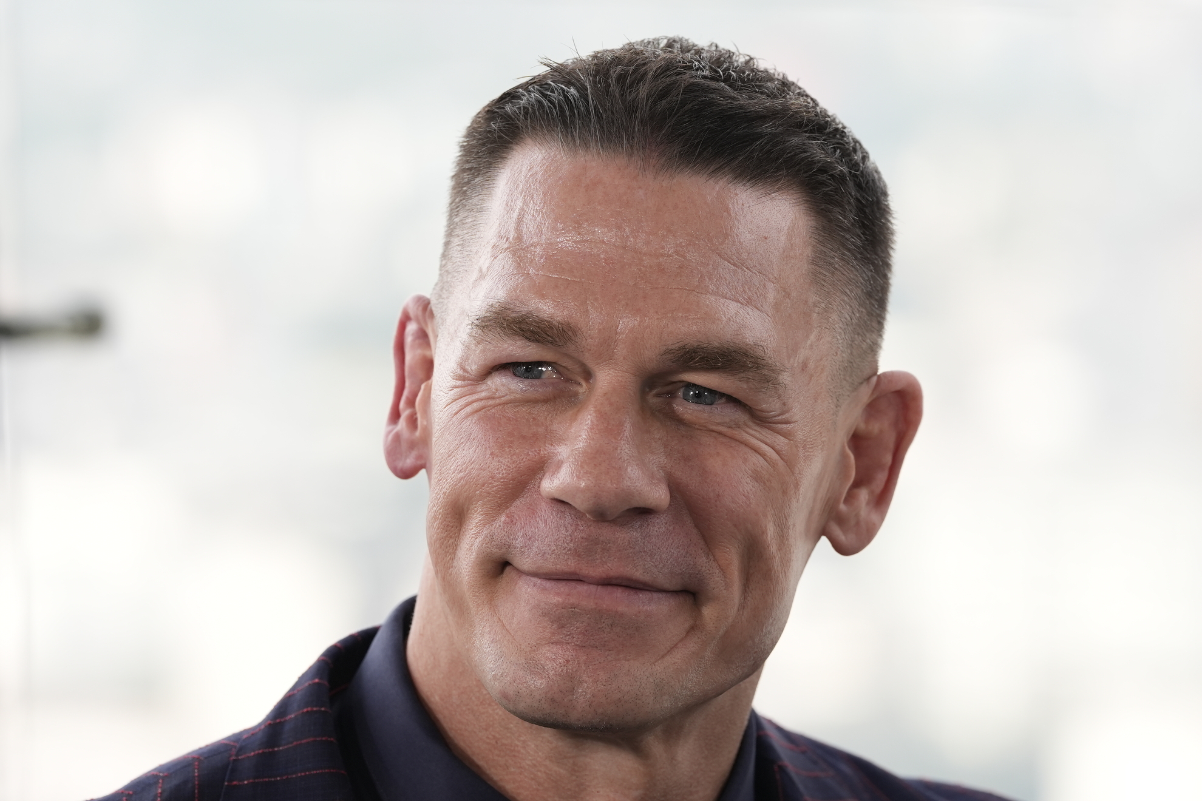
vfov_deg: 4.6
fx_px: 10016
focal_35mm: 300
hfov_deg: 6.9
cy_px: 400
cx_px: 601
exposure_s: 1/640
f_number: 5
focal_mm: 200
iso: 500
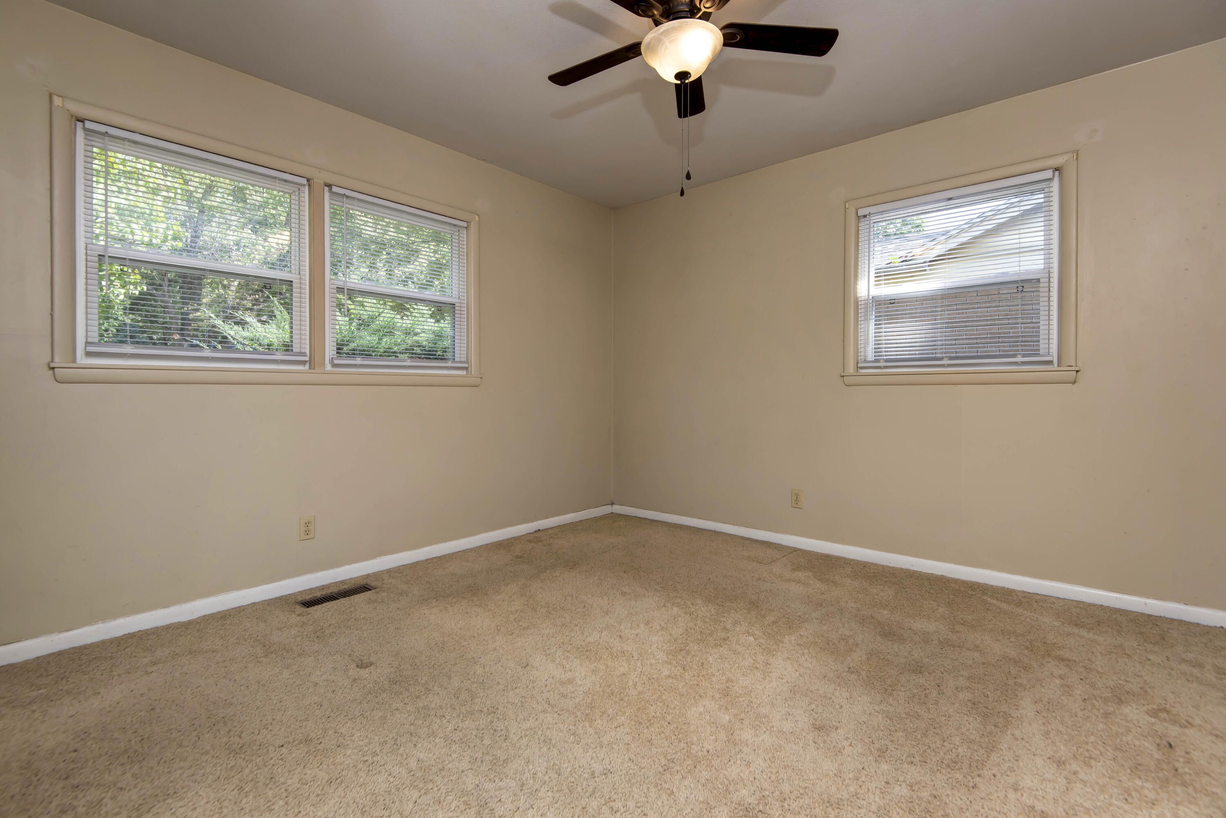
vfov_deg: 73.8
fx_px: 545
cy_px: 409
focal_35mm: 16
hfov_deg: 96.7
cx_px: 613
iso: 280
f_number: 6.7
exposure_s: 1/125
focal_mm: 16
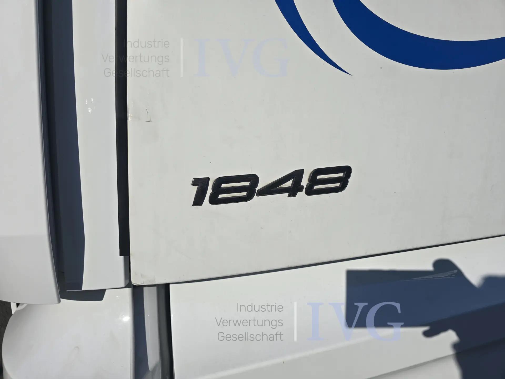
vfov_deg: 58.9
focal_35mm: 23
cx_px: 252
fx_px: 336
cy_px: 190
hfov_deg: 73.9
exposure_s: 1/2371
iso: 12
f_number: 1.7
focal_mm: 6.3
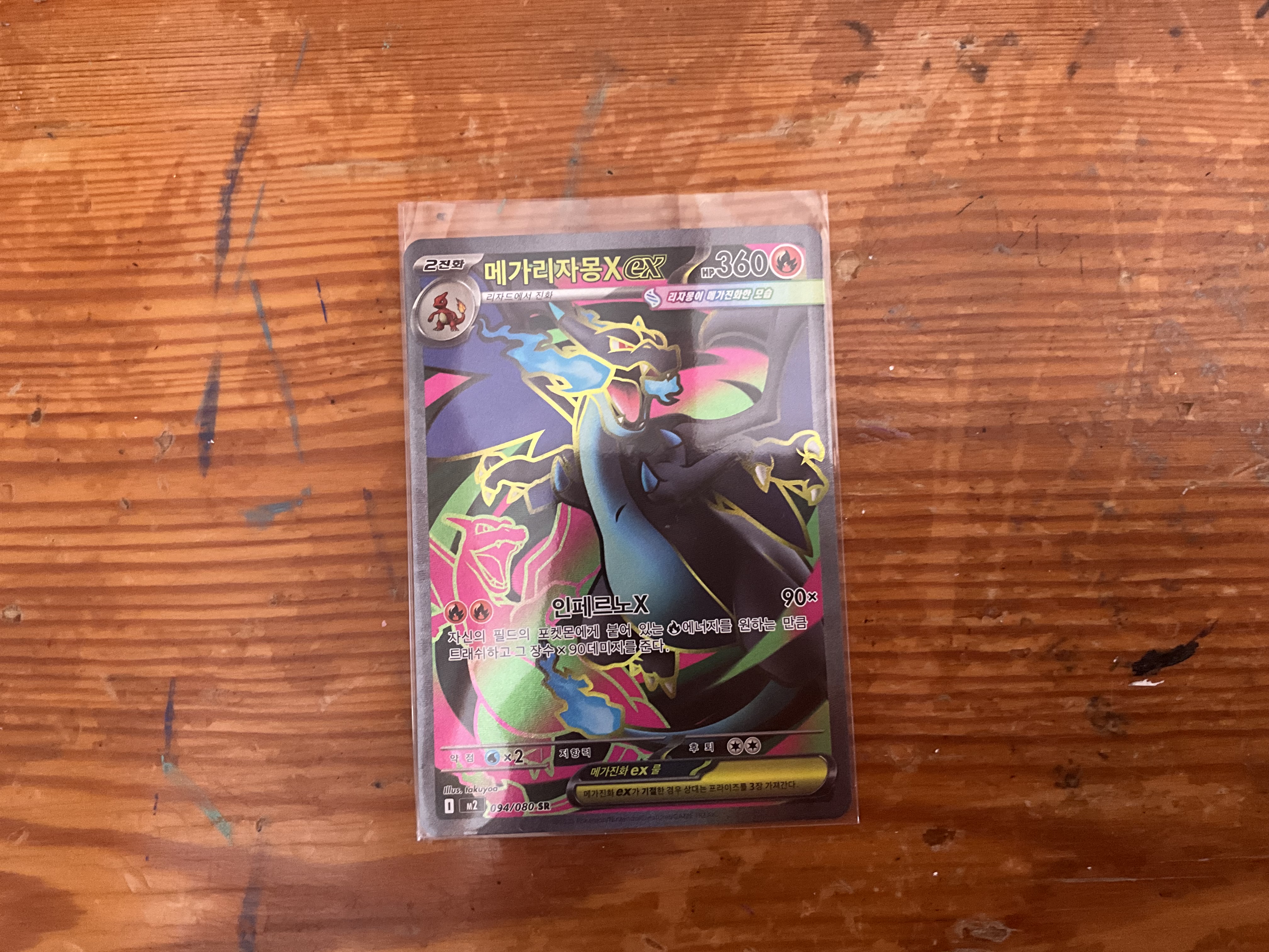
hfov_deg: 61.7
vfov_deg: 48.2
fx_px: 1063
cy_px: 476
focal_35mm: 29
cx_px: 634
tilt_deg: -87.0
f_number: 1.8
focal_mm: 3
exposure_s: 1/44
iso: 320
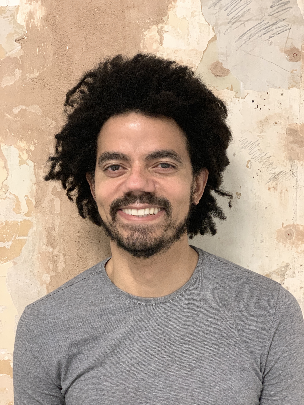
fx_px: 609
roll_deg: +0.1
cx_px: 152
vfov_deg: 36.8
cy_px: 202
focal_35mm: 52
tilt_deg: -7.2
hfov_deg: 28.0
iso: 400
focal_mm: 6
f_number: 2.4
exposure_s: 1/49
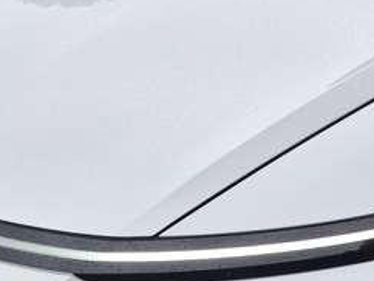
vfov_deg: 15.6
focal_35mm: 95
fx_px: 1027
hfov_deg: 20.1
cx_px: 363
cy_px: 151
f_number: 1.8
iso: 25
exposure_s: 1/584
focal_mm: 5.4
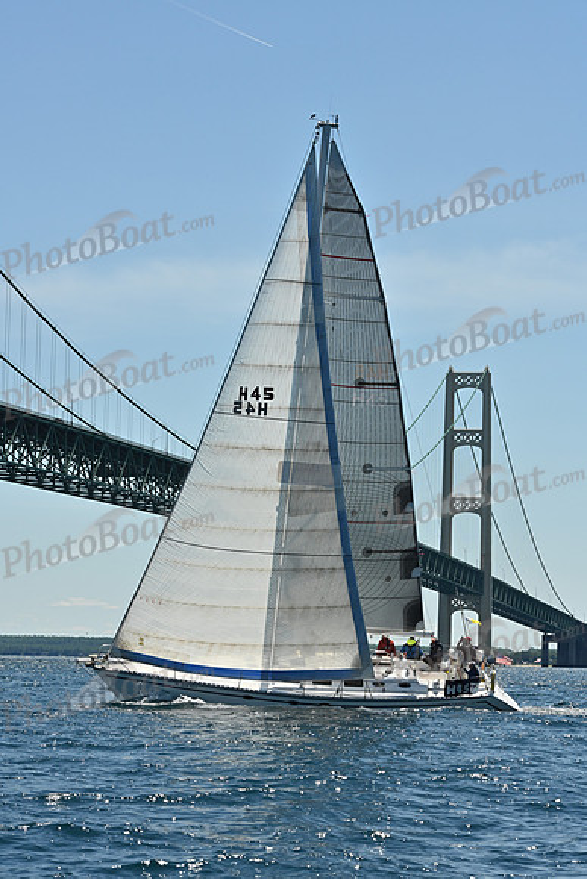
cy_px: 440
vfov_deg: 20.0
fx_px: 2493
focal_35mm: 102
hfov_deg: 13.4
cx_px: 294
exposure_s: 1/1000
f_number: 11
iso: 320
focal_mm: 102
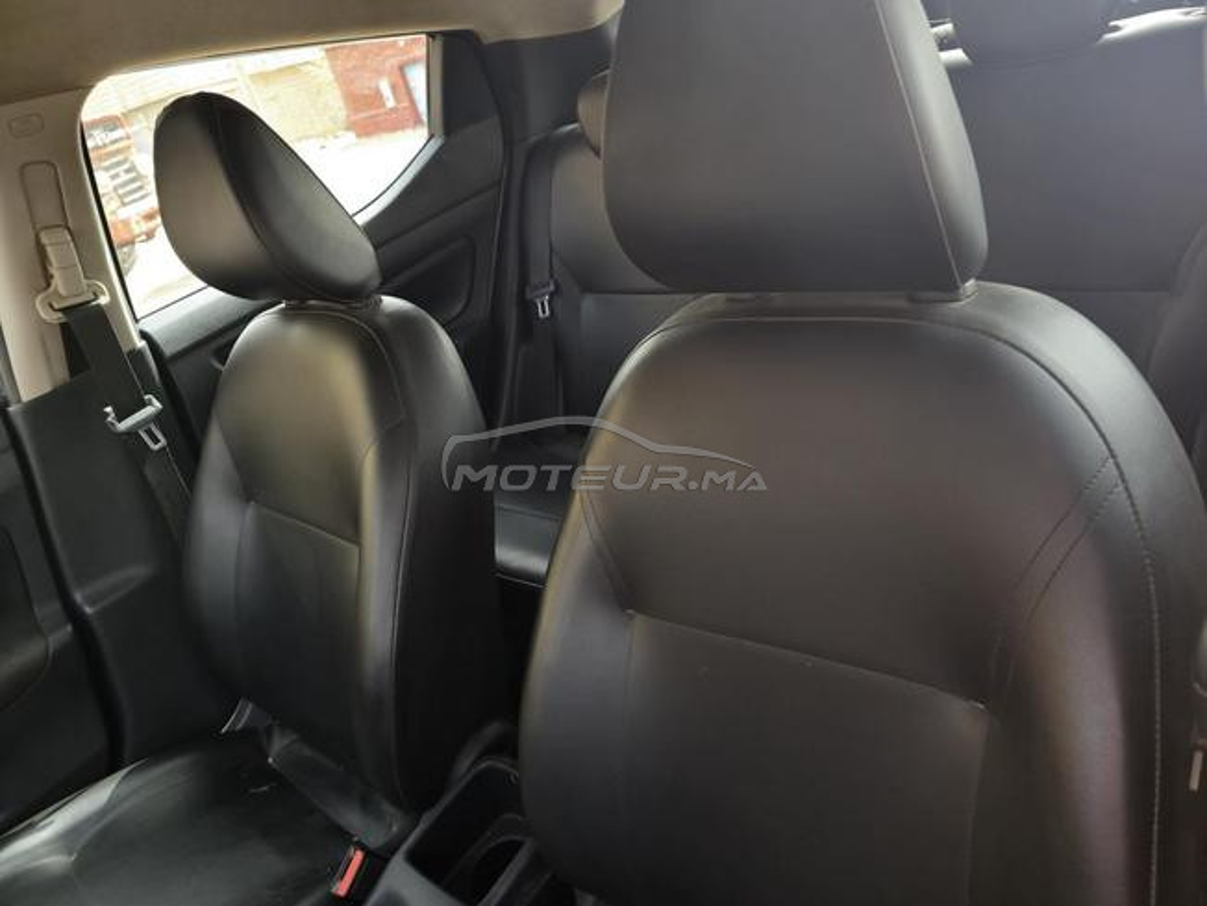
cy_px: 453
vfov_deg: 58.9
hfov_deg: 73.9
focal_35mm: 23
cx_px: 604
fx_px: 802
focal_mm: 6.3
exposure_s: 1/127
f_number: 1.7
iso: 20
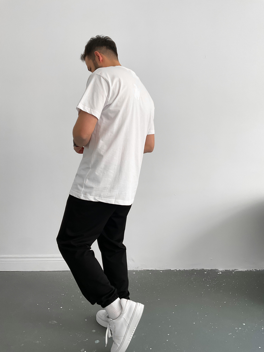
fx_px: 295
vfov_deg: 61.7
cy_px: 176
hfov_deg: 48.2
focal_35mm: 29
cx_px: 132
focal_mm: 3
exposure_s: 1/115
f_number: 1.8
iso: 64
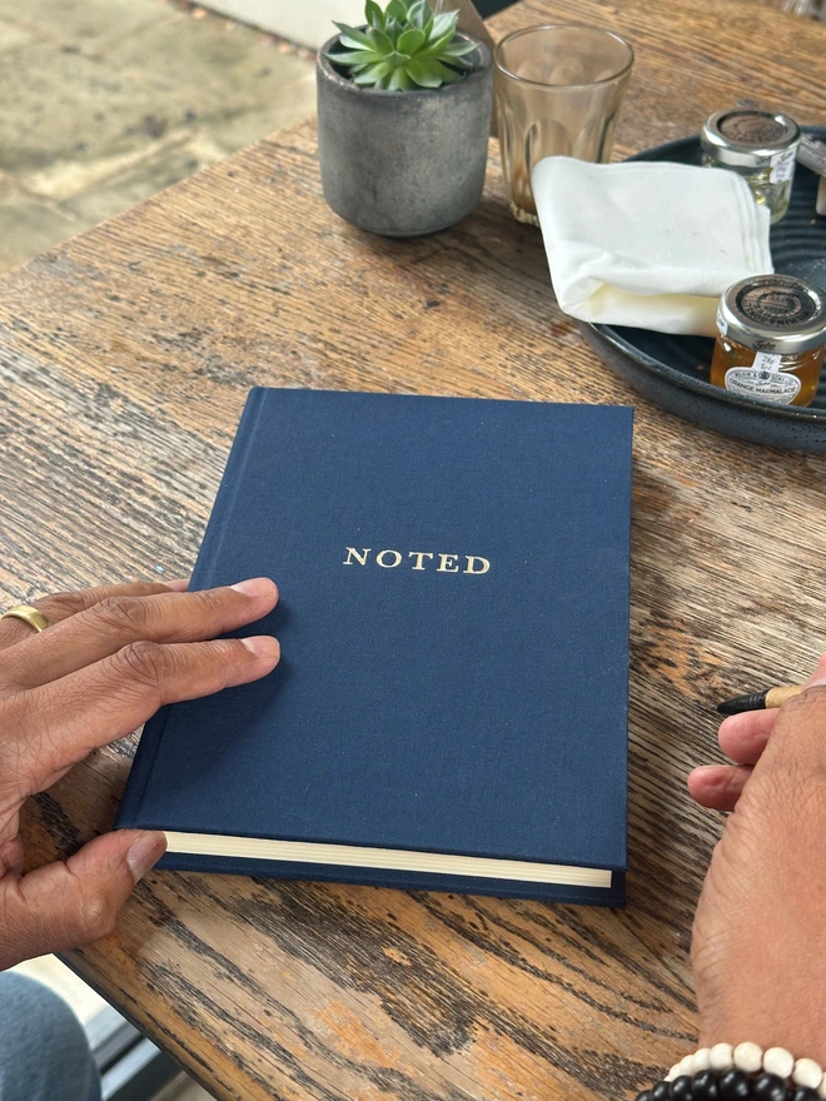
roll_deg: +0.7
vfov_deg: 39.7
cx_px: 413
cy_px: 550
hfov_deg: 30.3
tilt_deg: -41.4
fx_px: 1527
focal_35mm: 48
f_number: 1.78
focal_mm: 6.86
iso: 80
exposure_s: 1/92
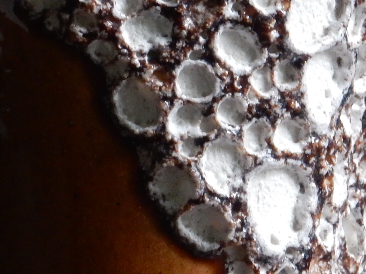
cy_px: 109
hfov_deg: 3.4
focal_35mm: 578
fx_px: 6111
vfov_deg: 2.6
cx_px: 307
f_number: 6.3
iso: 400
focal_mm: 34.5
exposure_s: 1/25
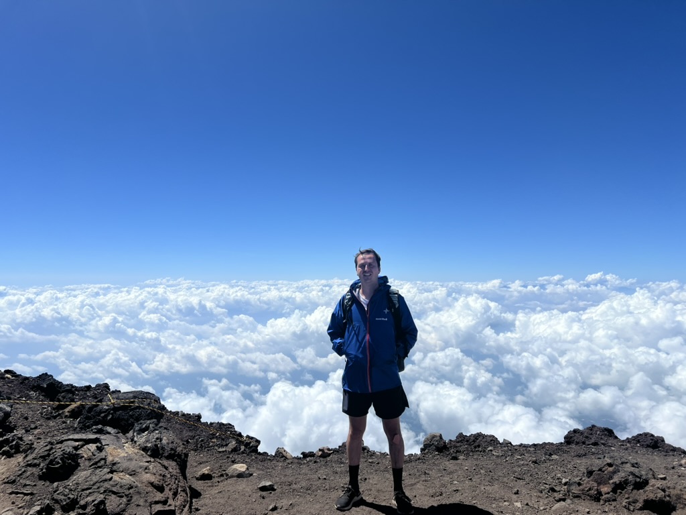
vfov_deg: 53.1
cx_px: 343
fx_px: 515
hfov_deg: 67.3
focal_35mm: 26
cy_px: 258
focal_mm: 5.7
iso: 50
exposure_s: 1/11364
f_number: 1.5
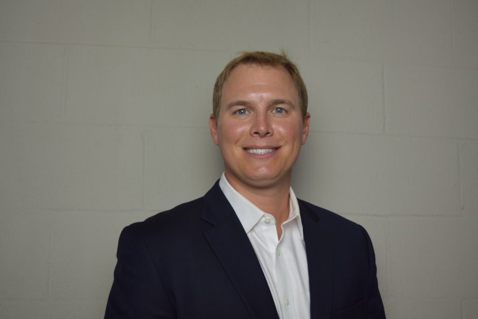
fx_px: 578
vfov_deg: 30.9
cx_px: 239
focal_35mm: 44
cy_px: 160
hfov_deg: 45.0
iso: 400
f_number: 4.5
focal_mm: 29
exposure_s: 1/80
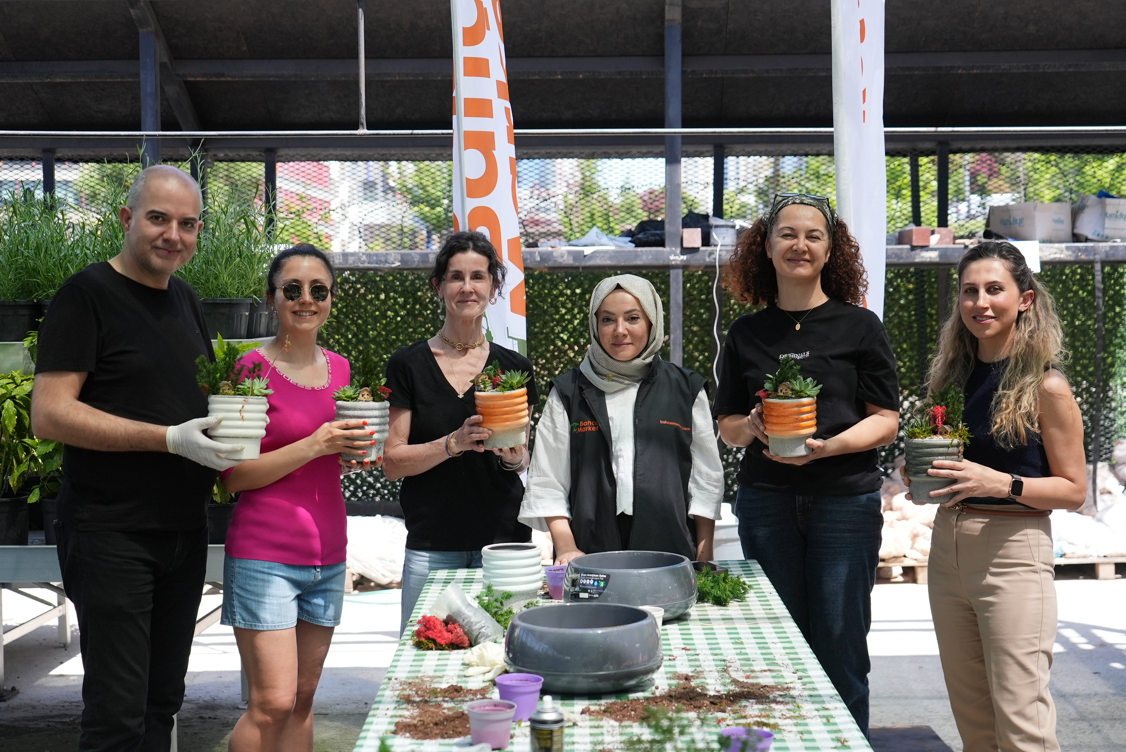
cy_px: 376
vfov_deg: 24.2
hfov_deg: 35.6
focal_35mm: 56
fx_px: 1752
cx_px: 563
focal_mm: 56
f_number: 4.5
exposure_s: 1/1600
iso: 1000
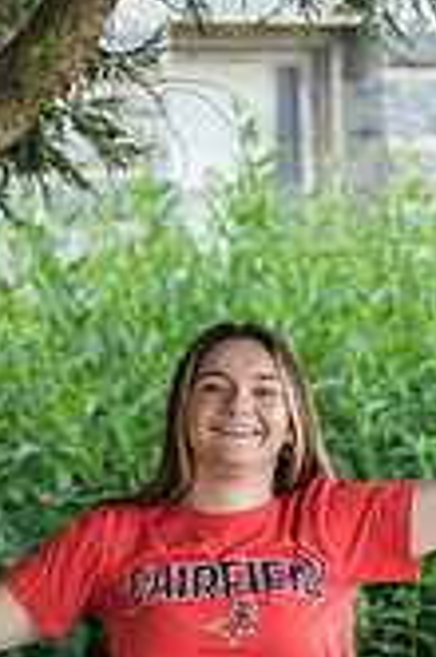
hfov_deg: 4.9
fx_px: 5053
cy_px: 799
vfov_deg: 7.4
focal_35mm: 277
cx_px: 190
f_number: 3.5
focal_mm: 102
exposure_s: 1/250
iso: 1000
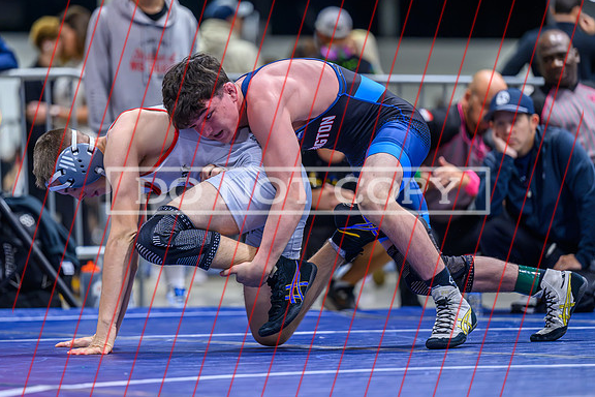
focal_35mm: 215
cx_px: 234
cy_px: 193
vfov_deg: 6.4
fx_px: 3553
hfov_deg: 9.6
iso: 4000
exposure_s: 1/800
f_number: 2.8
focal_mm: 170
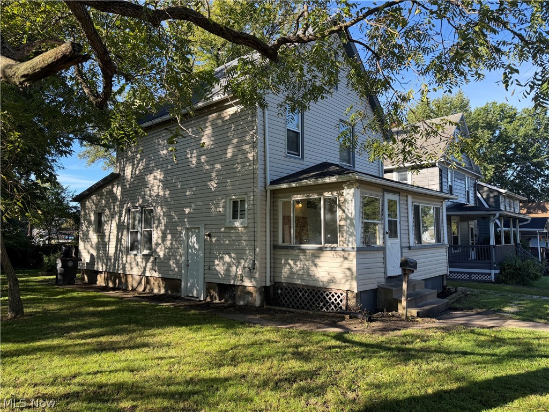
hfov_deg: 71.6
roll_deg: +0.1
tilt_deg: +4.9
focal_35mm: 24
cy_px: 206
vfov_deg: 56.8
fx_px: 381
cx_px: 274
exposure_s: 1/1174
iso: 100
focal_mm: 6.76
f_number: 1.78
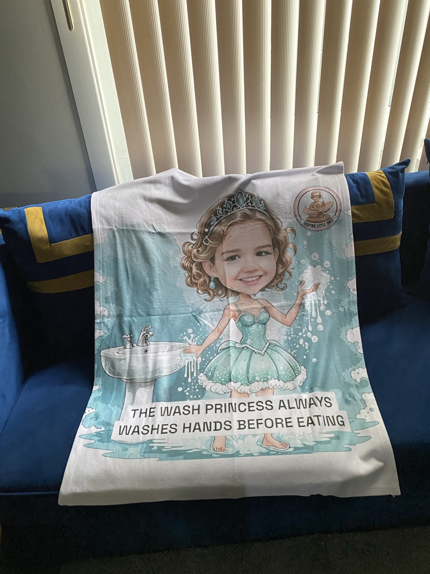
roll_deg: +3.7
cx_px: 215
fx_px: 431
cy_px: 287
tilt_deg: -36.3
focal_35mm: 26
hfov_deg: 53.1
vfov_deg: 67.3
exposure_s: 1/40
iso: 500
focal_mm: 4.25
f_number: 1.8
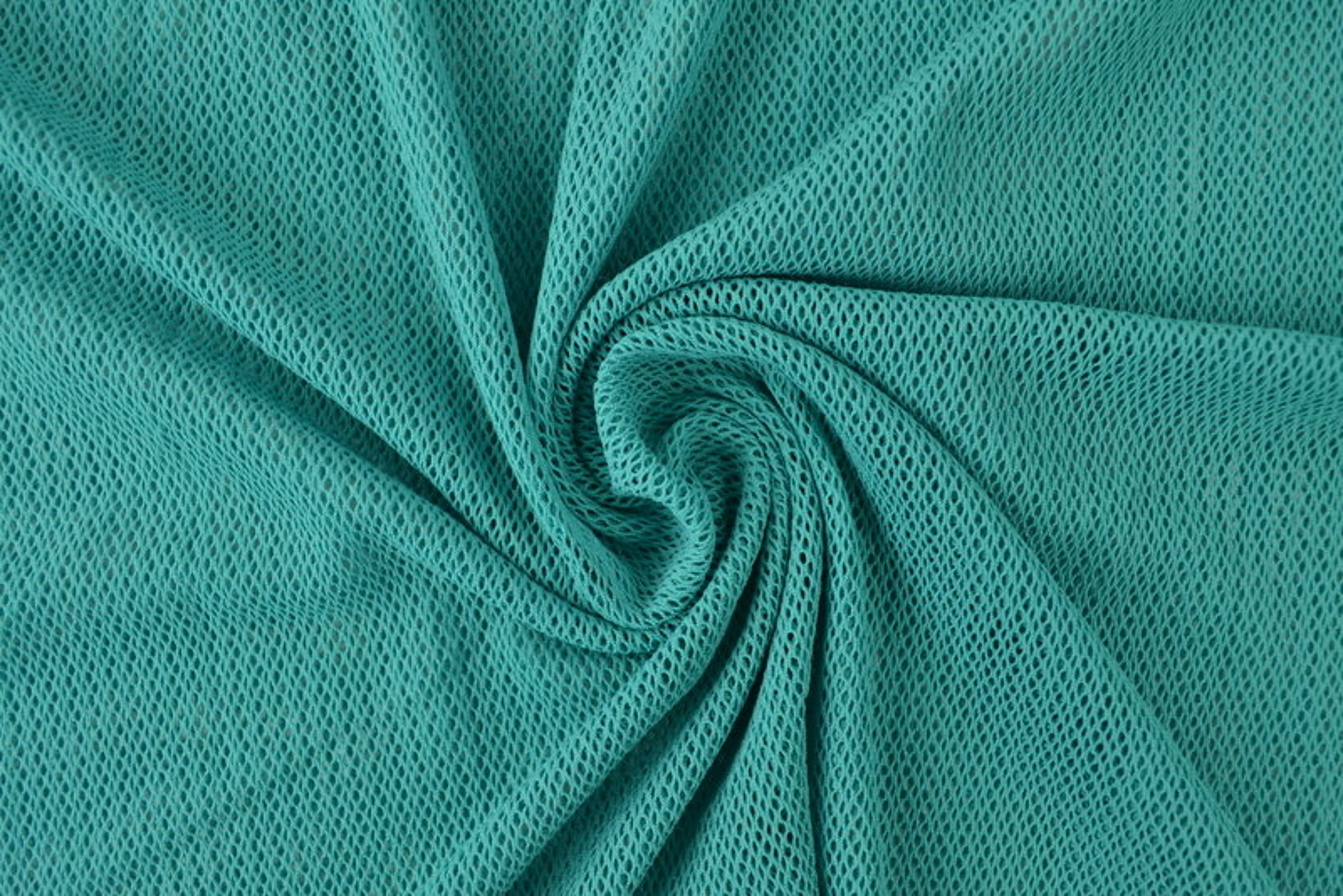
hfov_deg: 61.9
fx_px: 1120
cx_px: 672
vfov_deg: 43.6
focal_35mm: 30
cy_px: 448
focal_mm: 20
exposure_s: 1/30
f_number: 6.3
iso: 100
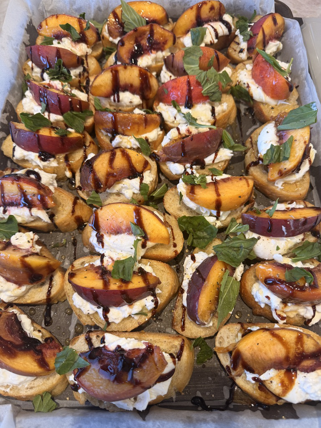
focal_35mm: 24
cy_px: 214
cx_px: 160
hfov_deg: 56.8
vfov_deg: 71.6
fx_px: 297
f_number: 1.78
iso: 125
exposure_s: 1/120
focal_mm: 6.76
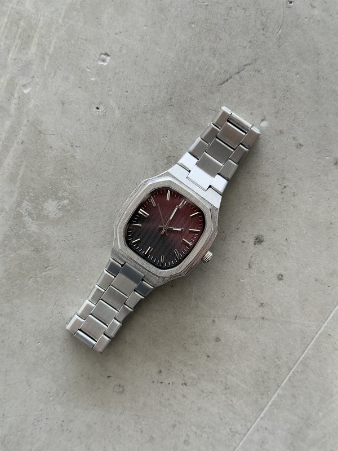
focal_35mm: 48
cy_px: 226
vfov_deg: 39.7
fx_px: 625
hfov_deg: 30.3
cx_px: 169
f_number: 1.78
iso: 200
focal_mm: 6.76
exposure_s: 1/200
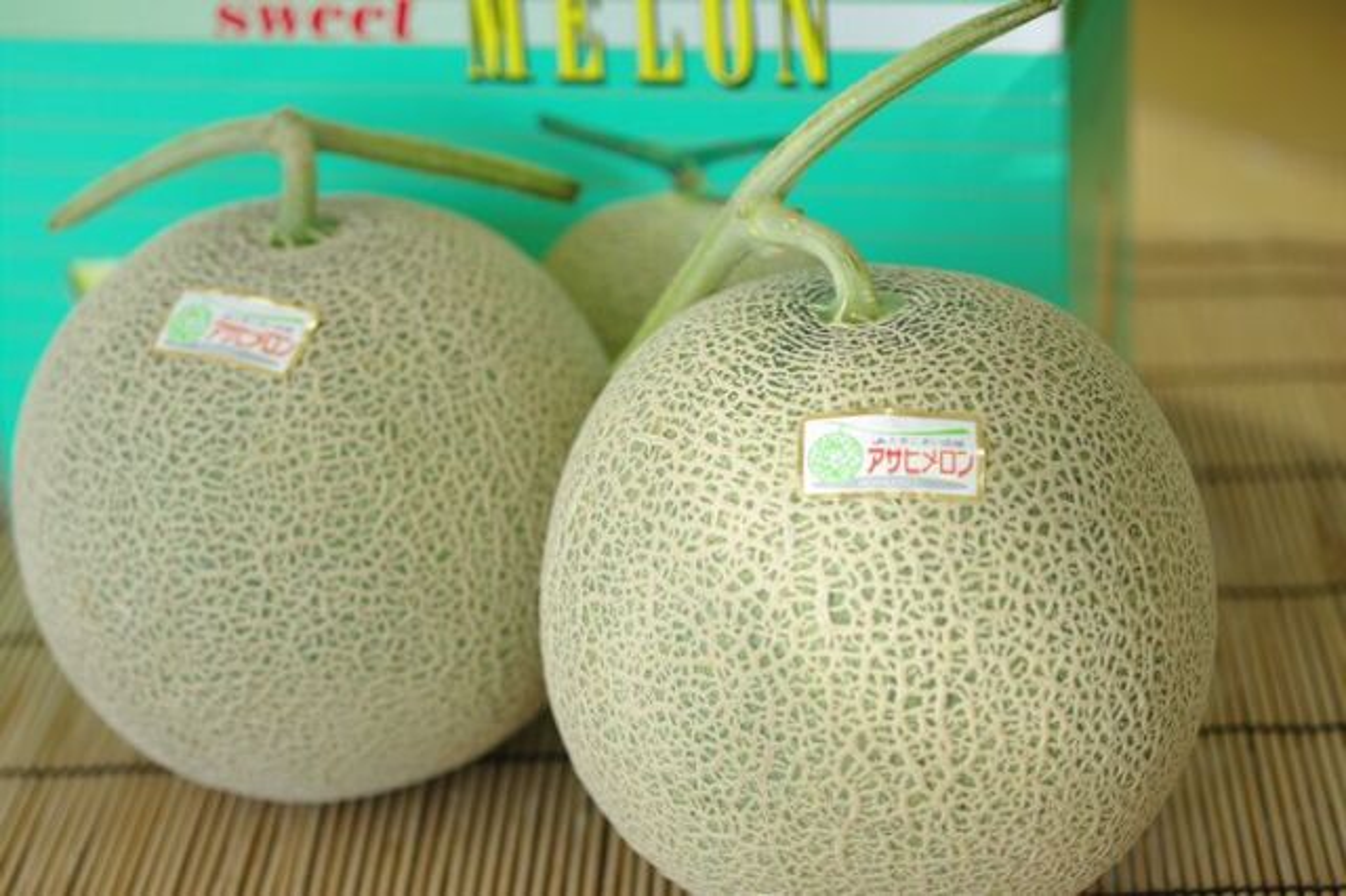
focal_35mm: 75
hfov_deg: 27.0
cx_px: 673
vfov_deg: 18.2
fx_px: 2803
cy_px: 448
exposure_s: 1/125
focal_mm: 50
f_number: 3.5
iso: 100
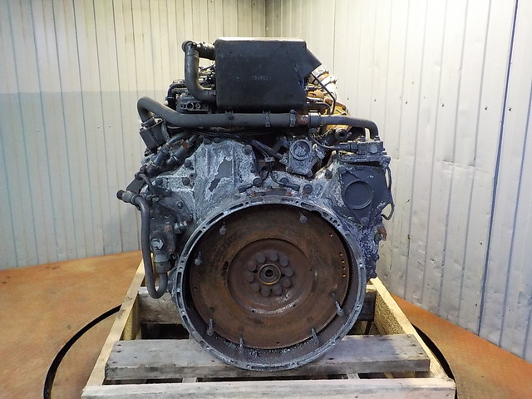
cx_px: 266
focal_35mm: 30
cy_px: 200
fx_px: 461
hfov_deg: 60.0
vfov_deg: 46.8
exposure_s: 1/40
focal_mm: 4.1
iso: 800
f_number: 3.3
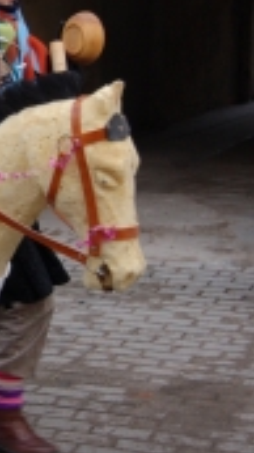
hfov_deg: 10.8
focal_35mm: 109
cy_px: 158
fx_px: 1308
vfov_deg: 19.6
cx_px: -92
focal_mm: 30
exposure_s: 1/125
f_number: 4.2
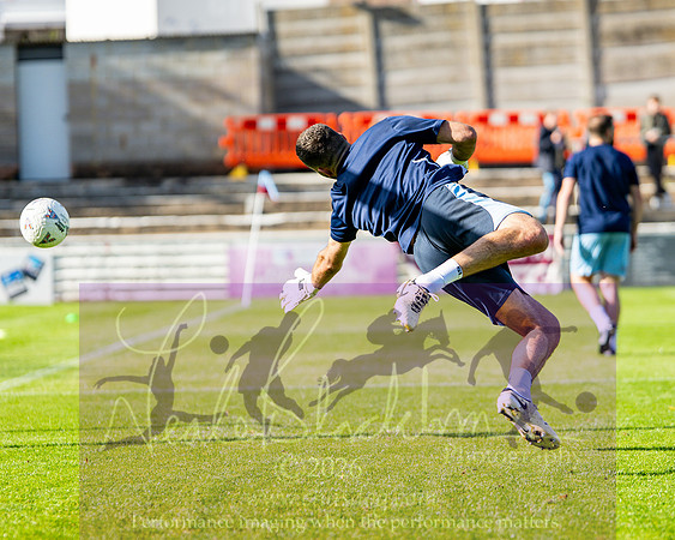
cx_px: 428
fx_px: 3394
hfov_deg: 11.3
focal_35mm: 170
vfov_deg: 9.1
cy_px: 292
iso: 100
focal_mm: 85
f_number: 1.6
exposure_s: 1/3200
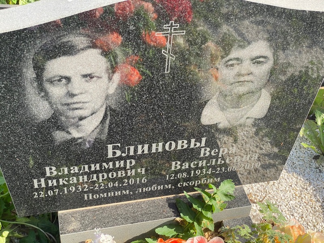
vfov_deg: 28.0
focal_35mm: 52
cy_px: 122
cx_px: 162
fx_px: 487
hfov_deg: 36.8
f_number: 2
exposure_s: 1/466
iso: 20
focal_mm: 6
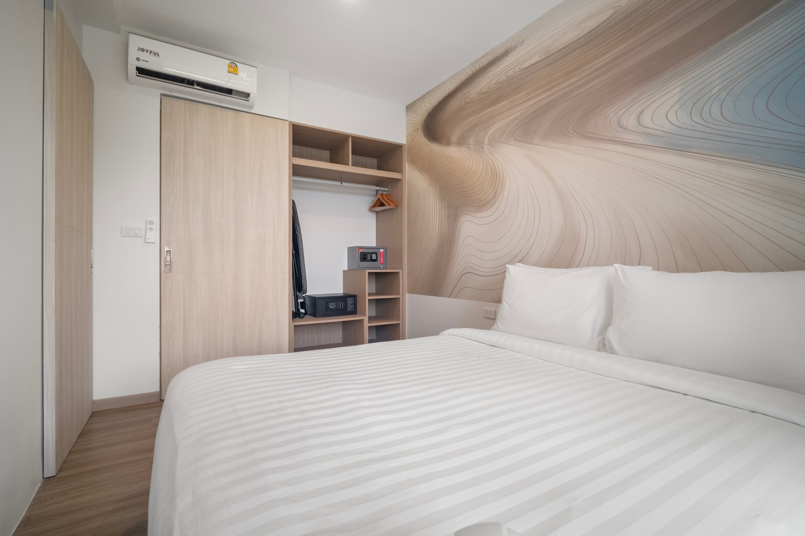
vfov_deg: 73.7
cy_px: 268
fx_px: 358
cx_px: 402
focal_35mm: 16
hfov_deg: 96.8
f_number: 8
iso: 400
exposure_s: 1/2.5
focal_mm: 16
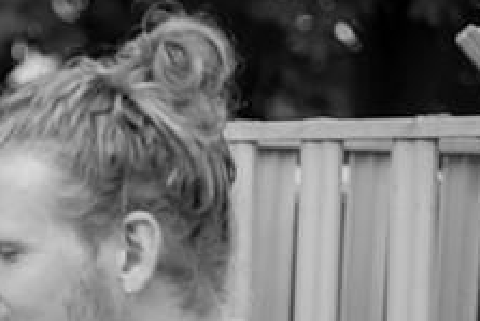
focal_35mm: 239
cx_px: -88
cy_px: 413
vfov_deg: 5.7
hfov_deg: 8.5
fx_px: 3189
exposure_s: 1/200
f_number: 4
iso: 100
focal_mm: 92
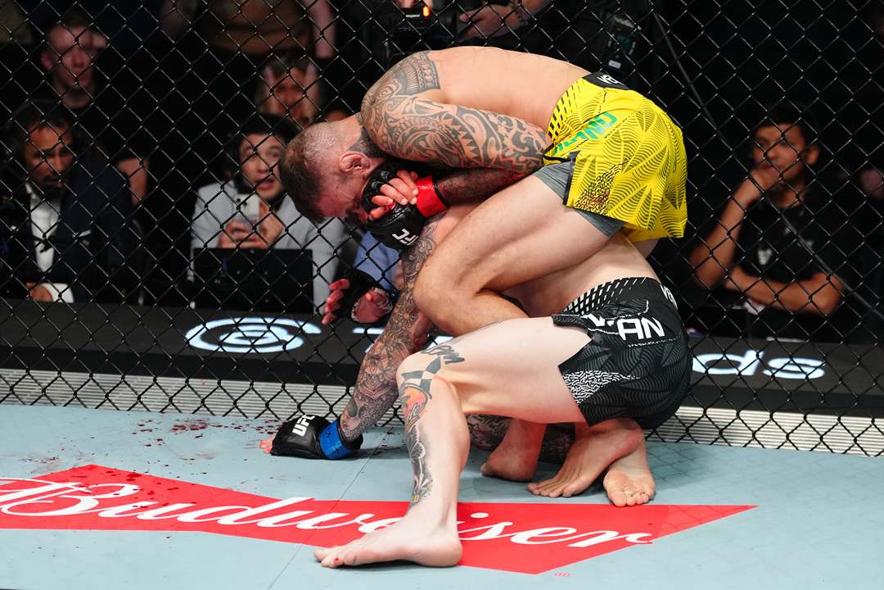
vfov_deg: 13.7
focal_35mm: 100
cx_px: 442
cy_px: 295
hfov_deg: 20.4
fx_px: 2455
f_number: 2.8
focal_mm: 100
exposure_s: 1/1250
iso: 5000
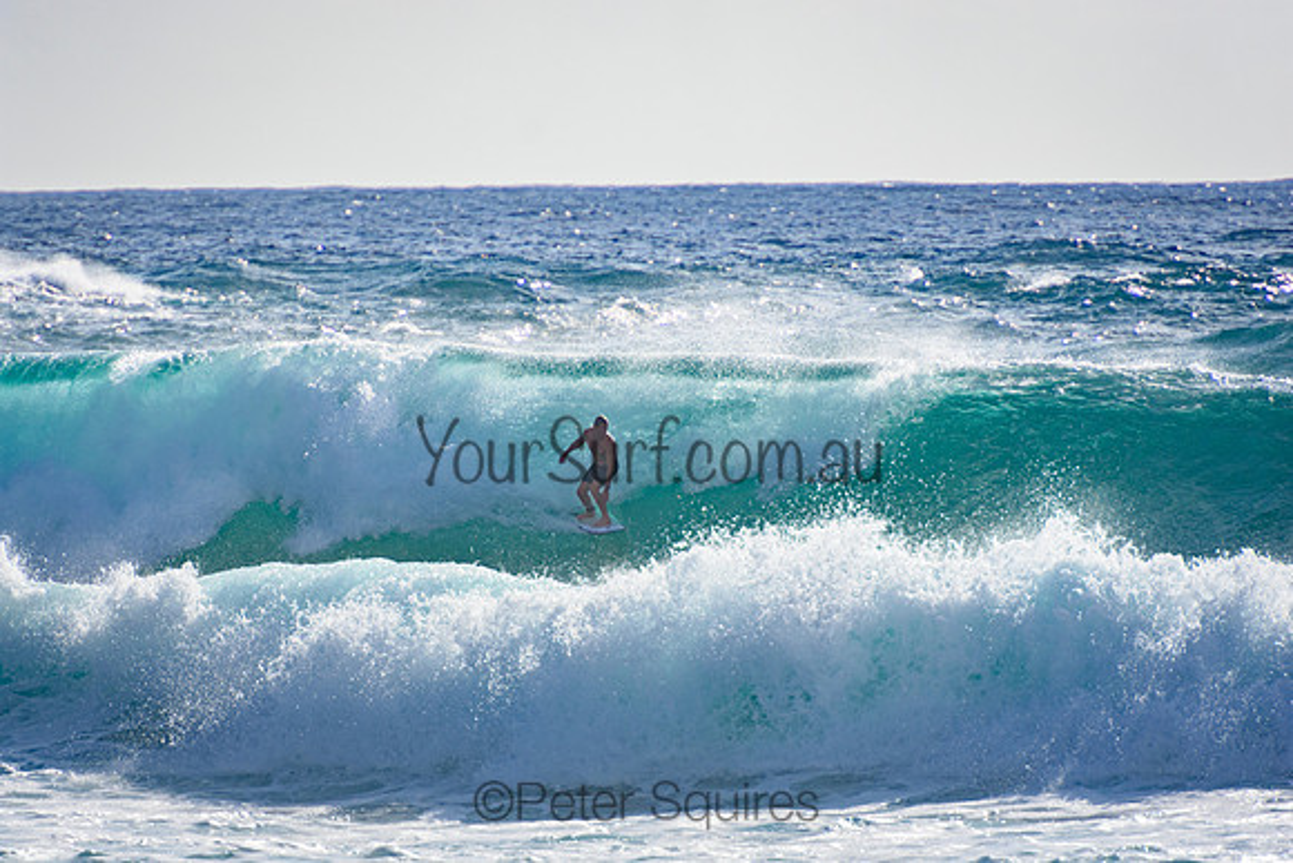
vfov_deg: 2.3
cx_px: 646
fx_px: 21554
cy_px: 432
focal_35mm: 600
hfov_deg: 3.4
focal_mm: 400
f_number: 5.6
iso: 250
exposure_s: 1/2000
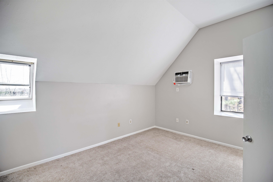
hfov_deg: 96.7
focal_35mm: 16
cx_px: 136
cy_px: 91
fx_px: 121
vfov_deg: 73.7
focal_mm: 16
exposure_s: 1/25
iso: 100
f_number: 4
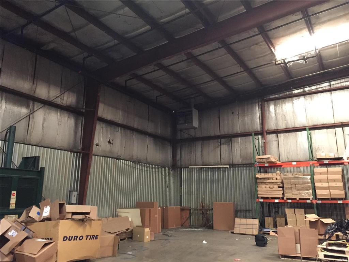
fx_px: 292
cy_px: 131
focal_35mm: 29
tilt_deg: +13.3
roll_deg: -1.0
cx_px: 174
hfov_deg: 61.7
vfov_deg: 48.2
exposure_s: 1/15
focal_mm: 4.15
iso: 400
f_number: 2.2
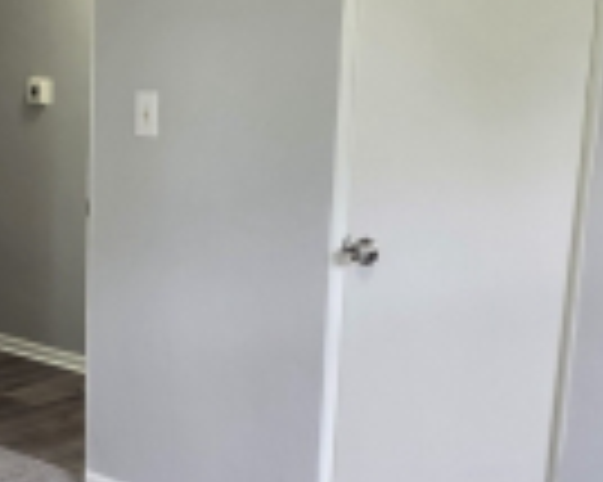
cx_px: 128
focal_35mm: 63
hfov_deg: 29.4
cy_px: 342
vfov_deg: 24.0
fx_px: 1124
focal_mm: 2.2
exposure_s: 1/60
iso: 160
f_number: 1.9
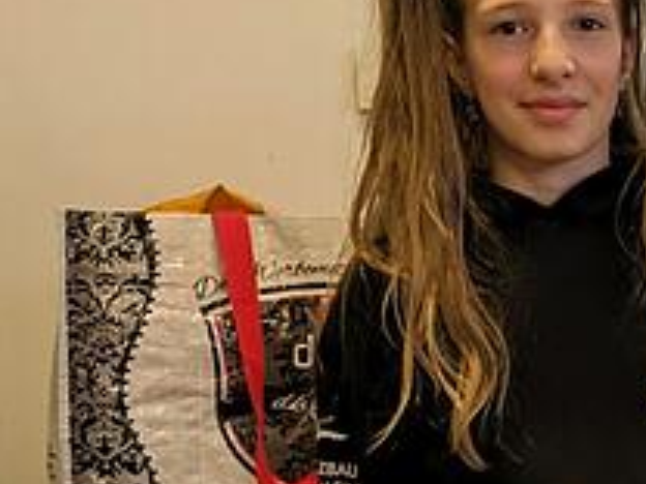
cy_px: 413
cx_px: 786
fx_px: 1792
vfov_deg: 15.3
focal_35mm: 96
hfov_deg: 19.2
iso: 124
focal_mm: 5.43
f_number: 1.89
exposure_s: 1/100
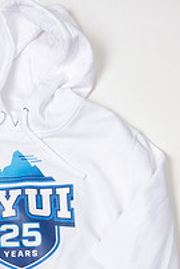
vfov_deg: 28.4
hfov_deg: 19.5
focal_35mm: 69
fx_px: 517
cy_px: 228
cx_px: 27
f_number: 8
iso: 100
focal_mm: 31
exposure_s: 1/160
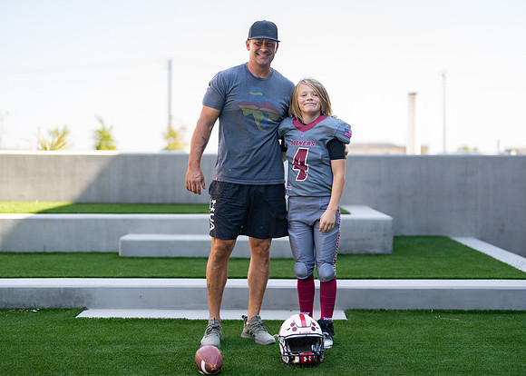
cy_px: 178
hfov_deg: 34.3
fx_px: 852
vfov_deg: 24.9
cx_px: 278
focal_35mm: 57
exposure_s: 1/1600
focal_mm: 50
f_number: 1.2
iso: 100
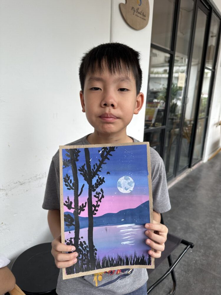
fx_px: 204
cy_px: 148
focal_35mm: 24
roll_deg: -2.0
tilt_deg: -14.1
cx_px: 110
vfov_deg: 71.6
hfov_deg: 56.8
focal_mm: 6.86
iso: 80
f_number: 1.78
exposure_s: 1/411
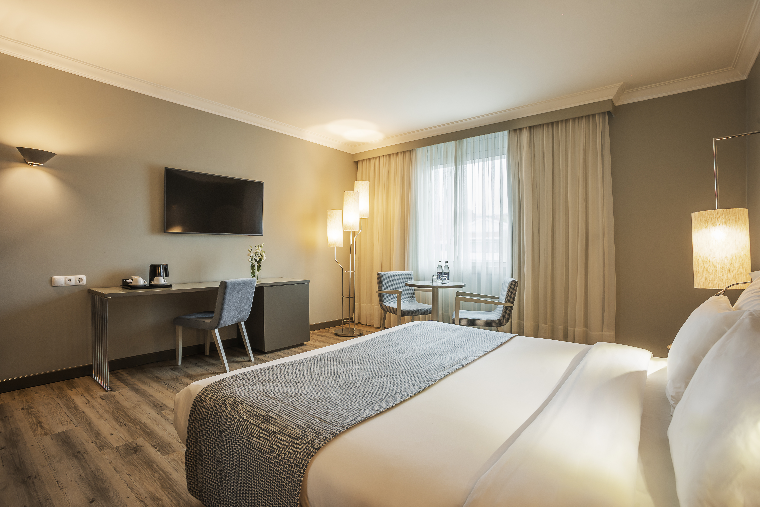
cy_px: 254
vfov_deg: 70.4
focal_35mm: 17
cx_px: 380
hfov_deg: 93.3
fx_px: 359
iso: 250
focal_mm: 17
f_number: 9
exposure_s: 1/5
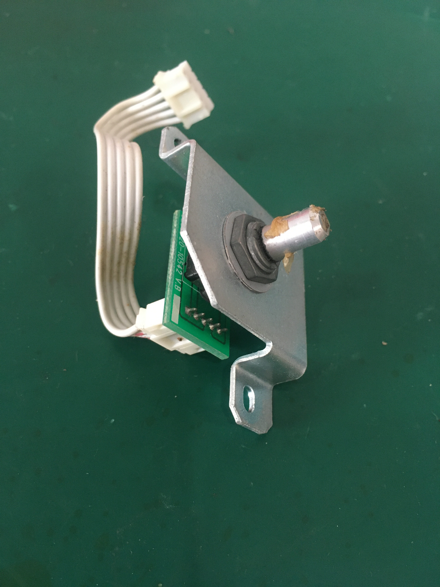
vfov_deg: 61.7
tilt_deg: -58.8
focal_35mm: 29
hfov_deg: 48.2
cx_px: 220
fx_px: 491
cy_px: 294
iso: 200
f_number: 2.2
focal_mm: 4.15
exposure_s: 1/33
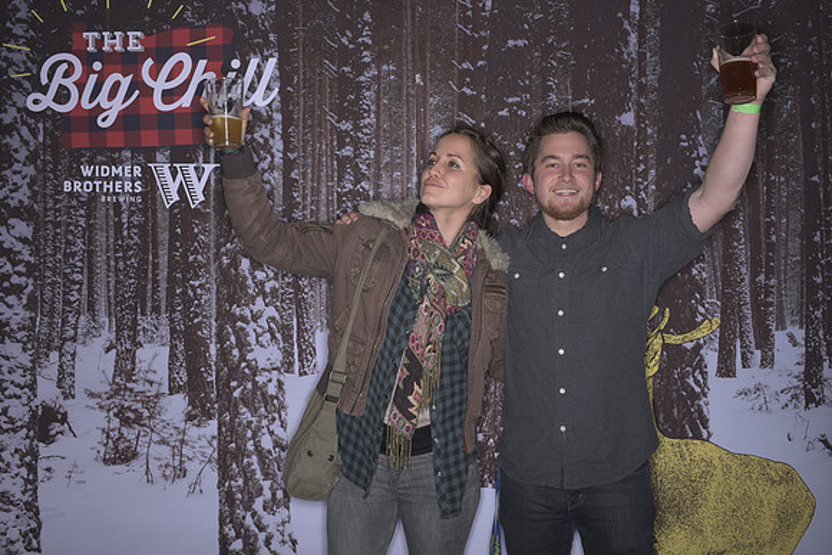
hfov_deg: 54.4
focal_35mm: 35
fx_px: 809
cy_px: 278
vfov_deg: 37.9
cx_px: 416
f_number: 11
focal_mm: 35
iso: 64
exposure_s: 1/250
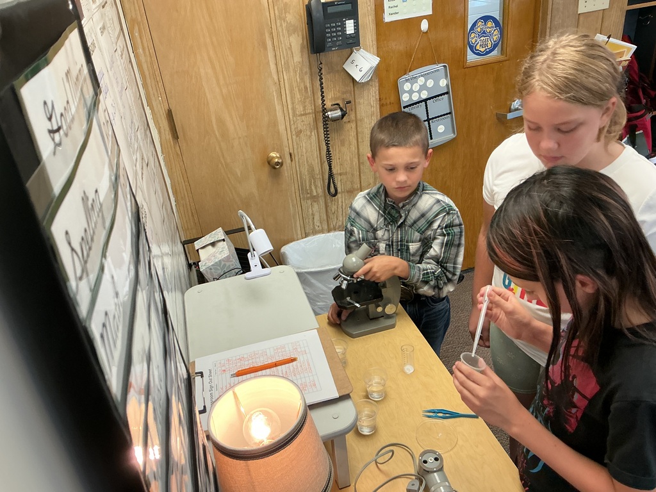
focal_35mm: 29
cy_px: 246
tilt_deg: -30.5
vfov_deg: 48.2
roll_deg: +6.5
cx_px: 328
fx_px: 550
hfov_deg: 61.7
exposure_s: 1/60
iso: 100
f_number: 1.8
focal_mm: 3
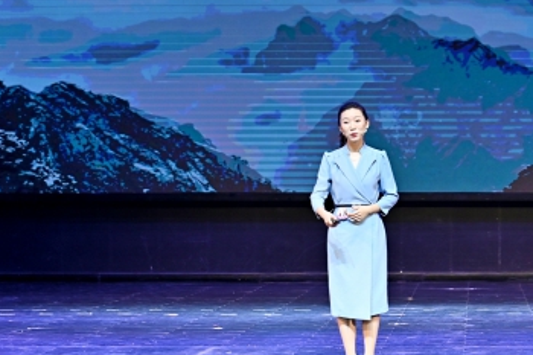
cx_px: 448
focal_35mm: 150
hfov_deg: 13.6
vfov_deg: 9.1
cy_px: 102
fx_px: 2220
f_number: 4
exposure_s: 1/160
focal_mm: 75
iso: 800
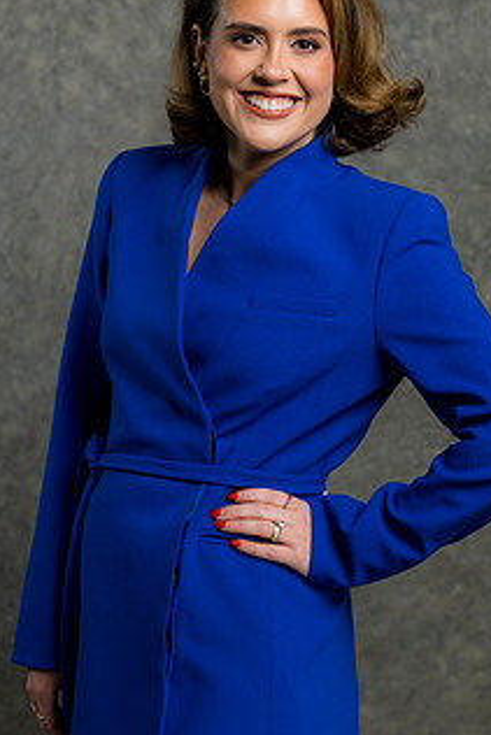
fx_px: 2473
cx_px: 291
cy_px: 328
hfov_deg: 11.3
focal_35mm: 121
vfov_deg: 16.9
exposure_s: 1/200
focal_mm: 85
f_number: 5
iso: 125
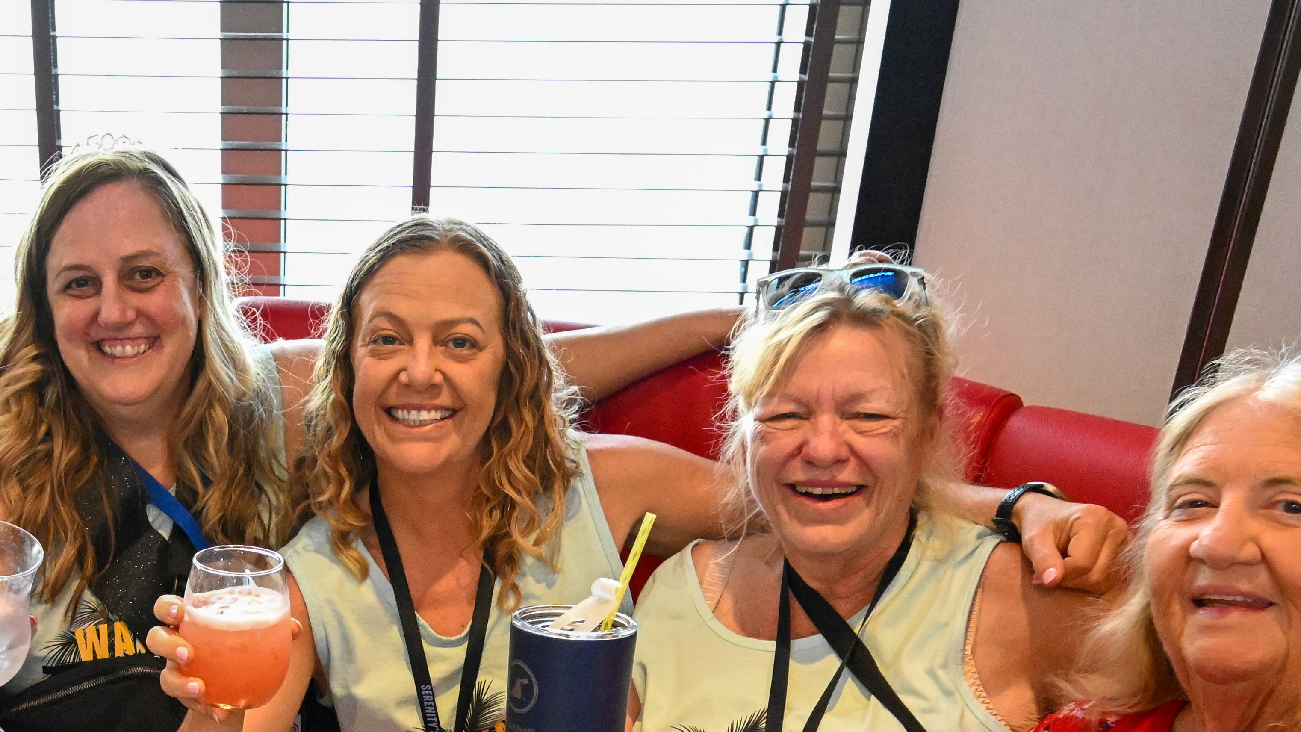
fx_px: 1912
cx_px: 210
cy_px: 763
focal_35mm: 55
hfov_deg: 36.0
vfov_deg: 20.8
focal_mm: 19.5
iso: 7200
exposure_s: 1/160
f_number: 4
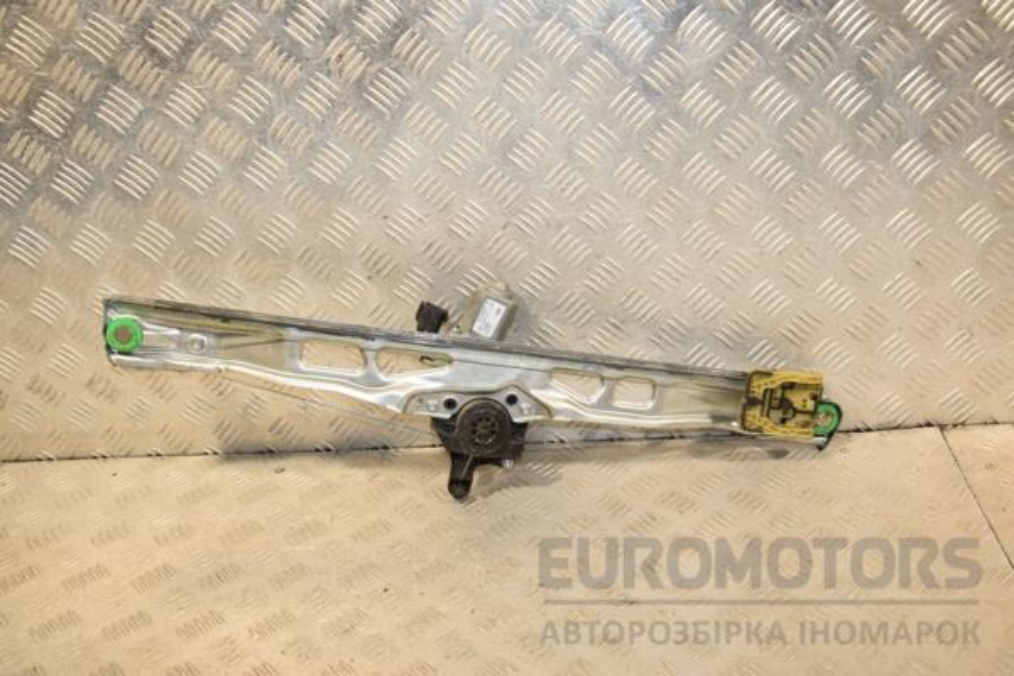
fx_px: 1098
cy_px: 338
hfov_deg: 49.6
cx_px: 507
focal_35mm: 39
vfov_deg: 34.2
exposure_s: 1/200
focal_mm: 26
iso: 800
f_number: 6.3
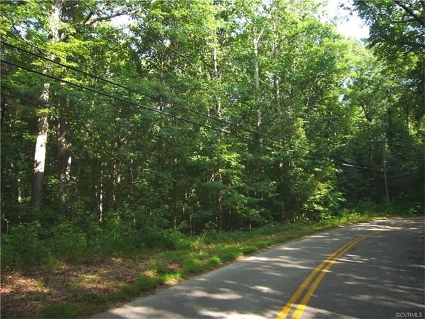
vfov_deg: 49.7
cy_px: 160
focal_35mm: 28
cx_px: 212
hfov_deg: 63.4
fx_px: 344
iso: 80
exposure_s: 1/200
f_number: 2.8
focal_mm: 4.6
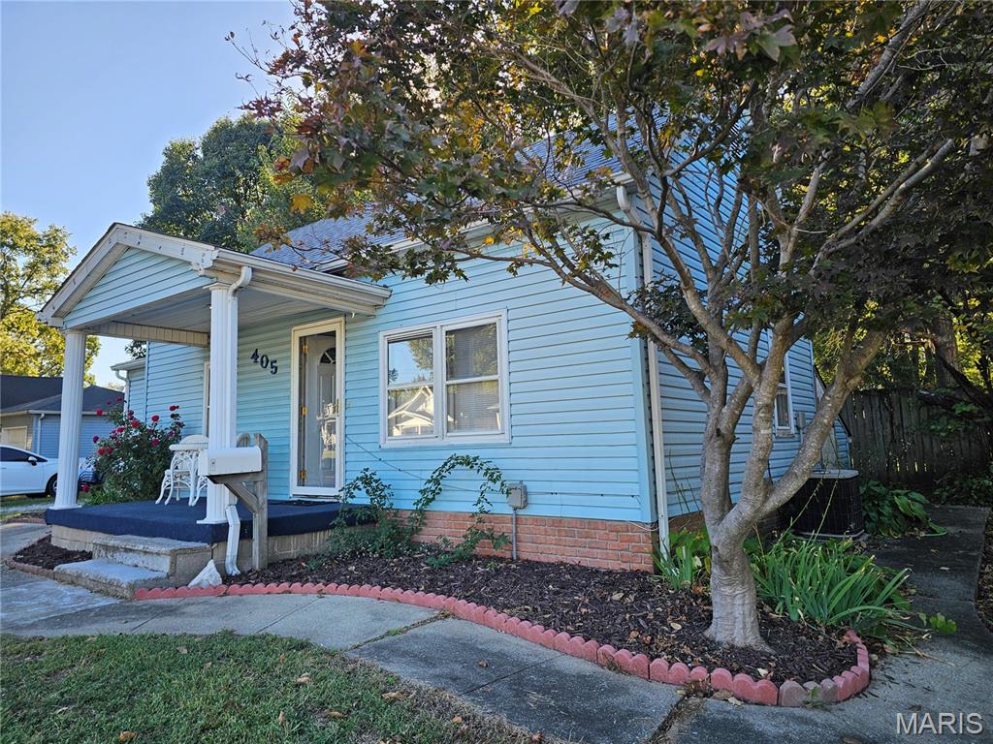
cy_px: 372
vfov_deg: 58.9
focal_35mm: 23
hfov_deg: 73.9
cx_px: 496
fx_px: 660
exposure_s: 1/180
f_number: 1.7
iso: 16
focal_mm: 6.3
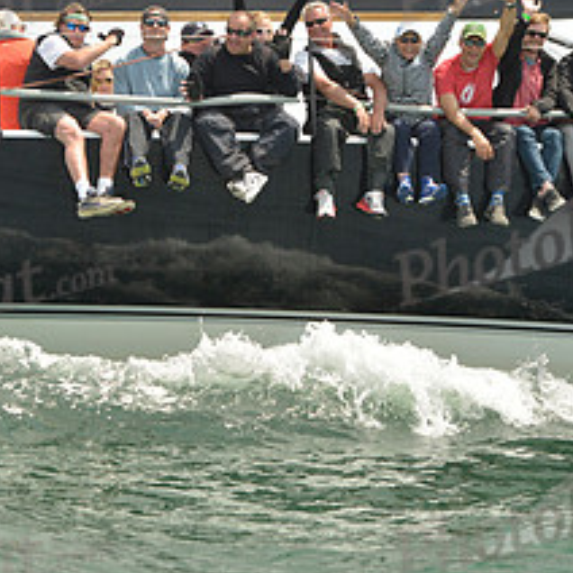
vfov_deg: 7.5
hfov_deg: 7.5
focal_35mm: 233
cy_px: 134
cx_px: 257
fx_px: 4364
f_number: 6.3
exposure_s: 1/1250
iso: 280
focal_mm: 100
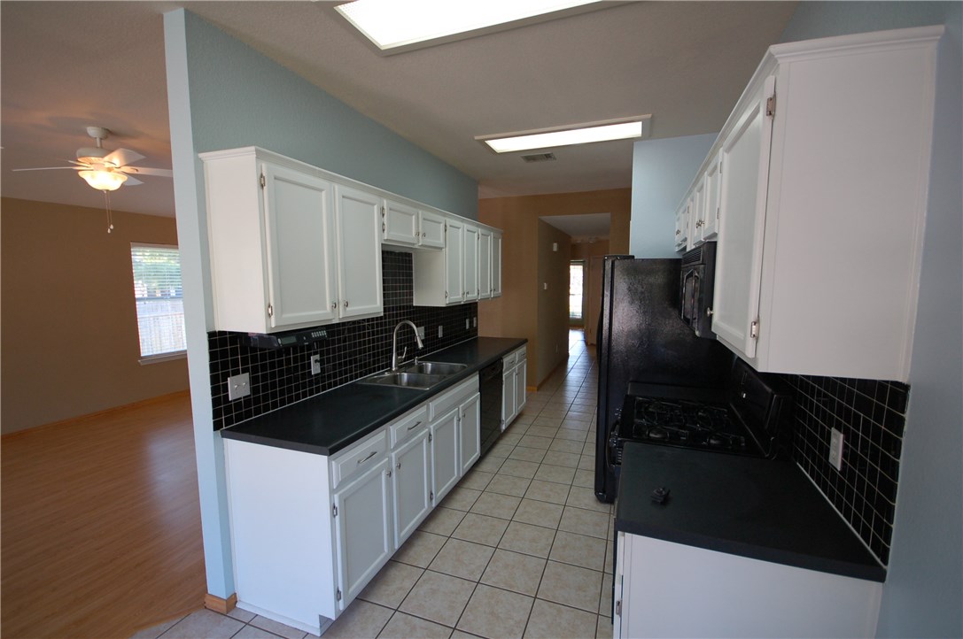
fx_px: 401
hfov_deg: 100.5
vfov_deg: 77.2
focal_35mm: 15
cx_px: 482
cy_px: 320
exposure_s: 1/50
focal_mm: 10
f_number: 4
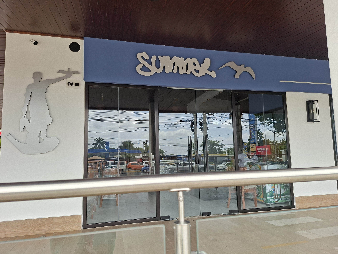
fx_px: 225
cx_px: 169
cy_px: 127
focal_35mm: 23
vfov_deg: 58.9
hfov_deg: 73.9
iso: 50
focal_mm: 5.54
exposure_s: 1/355
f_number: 1.8
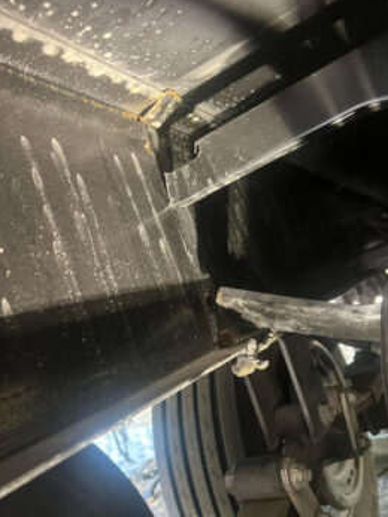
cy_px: 291
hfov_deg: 46.8
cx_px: 198
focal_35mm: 30
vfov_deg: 59.8
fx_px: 449
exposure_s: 1/38
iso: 640
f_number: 1.5
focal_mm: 5.7
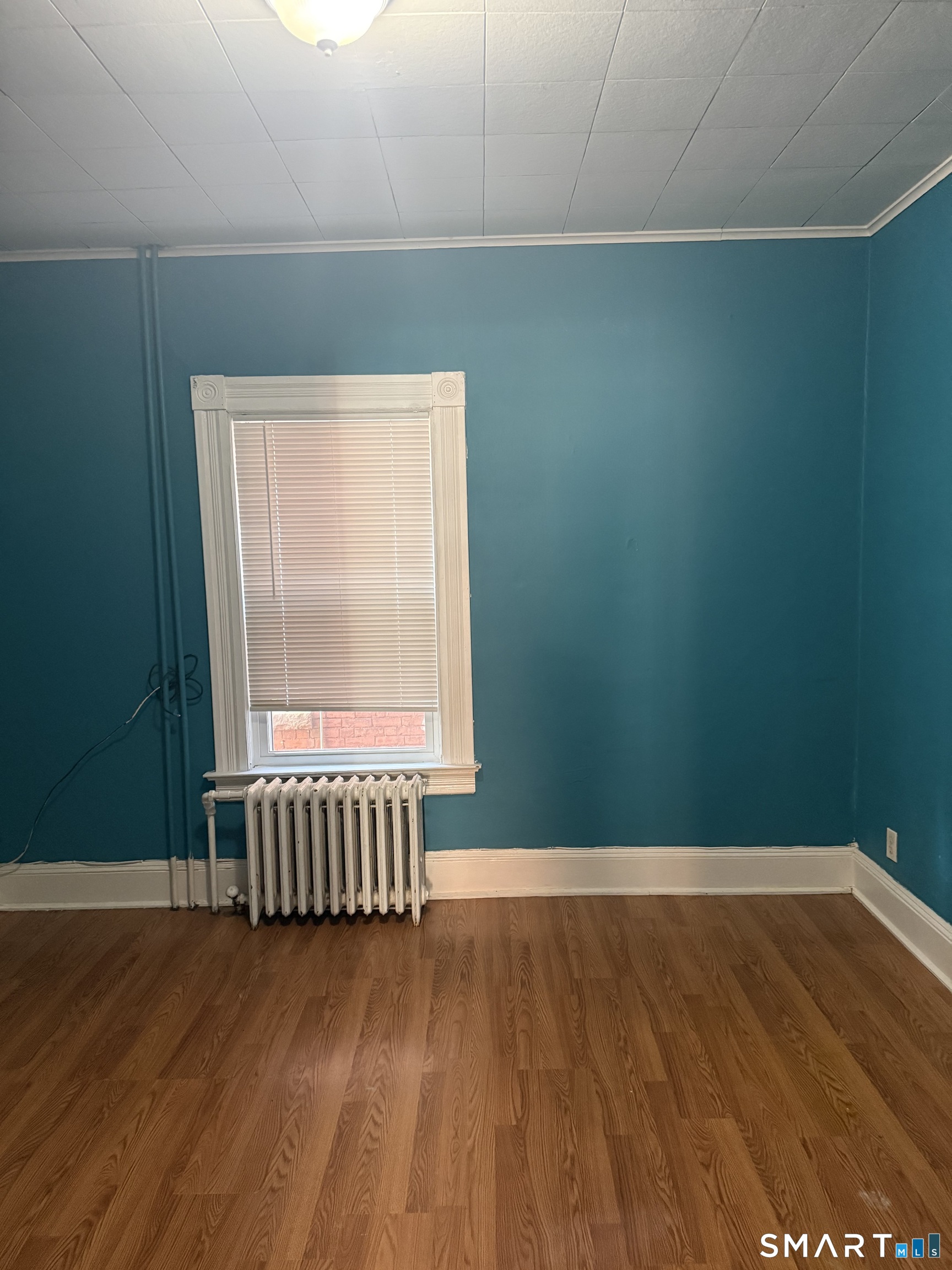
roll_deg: +1.6
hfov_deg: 56.8
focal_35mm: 24
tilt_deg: -2.7
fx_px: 880
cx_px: 476
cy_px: 635
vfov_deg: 71.6
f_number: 1.78
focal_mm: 6.76
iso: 800
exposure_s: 1/51
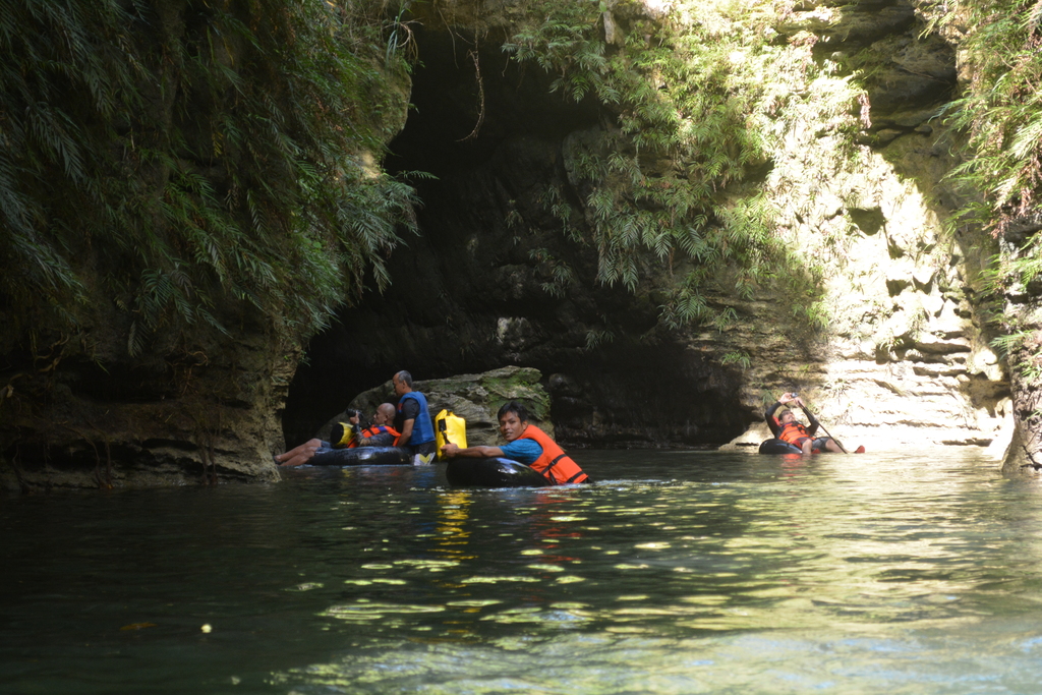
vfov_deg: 16.6
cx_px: 521
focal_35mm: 82
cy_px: 348
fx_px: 2388
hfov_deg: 24.6
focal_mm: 55
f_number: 5.6
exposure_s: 1/125
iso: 800
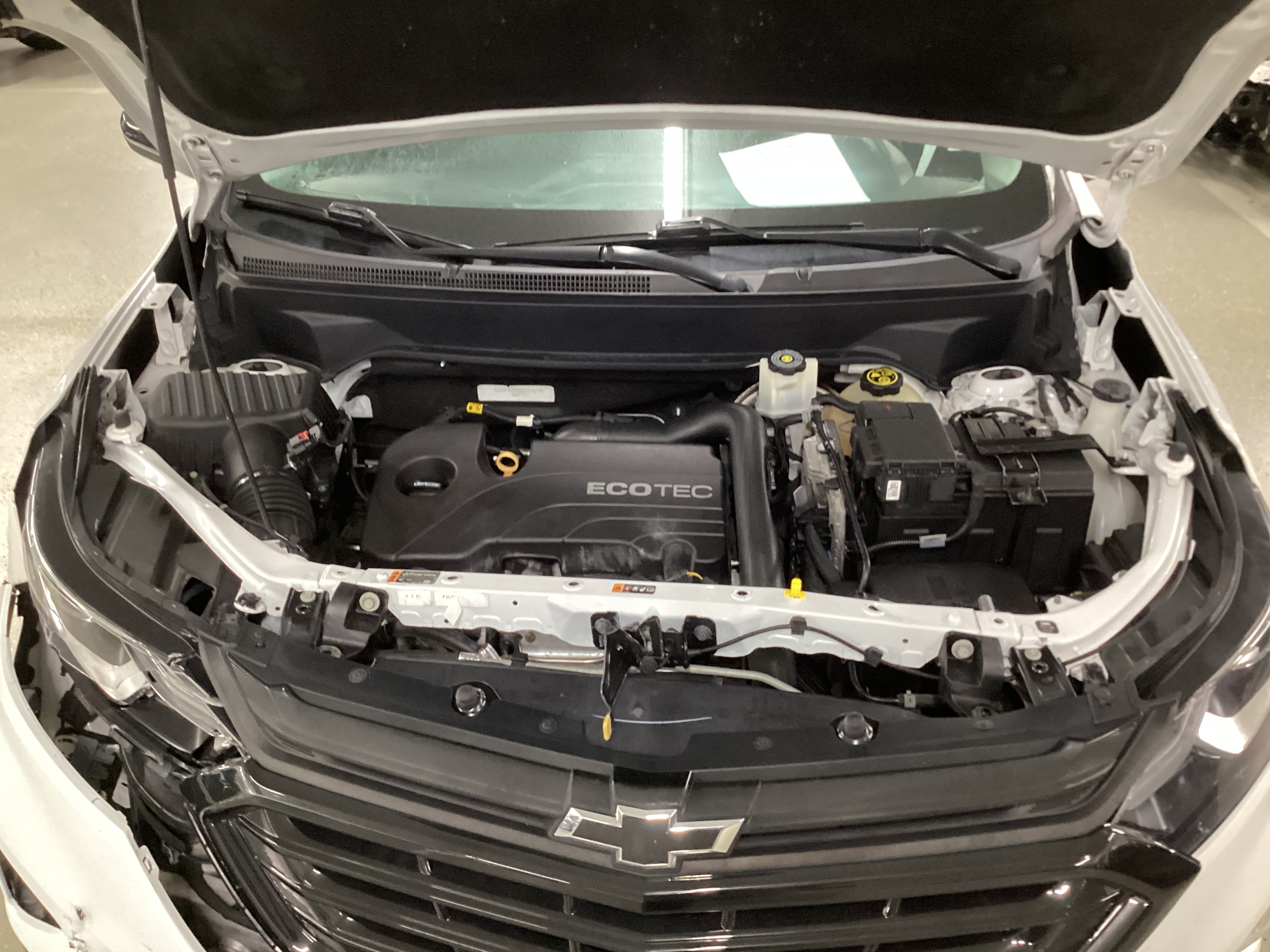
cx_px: 647
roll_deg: +0.4
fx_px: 1174
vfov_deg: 44.2
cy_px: 466
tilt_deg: -31.2
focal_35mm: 32
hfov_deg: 56.8
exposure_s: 1/25
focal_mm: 3.3
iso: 400
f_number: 2.4
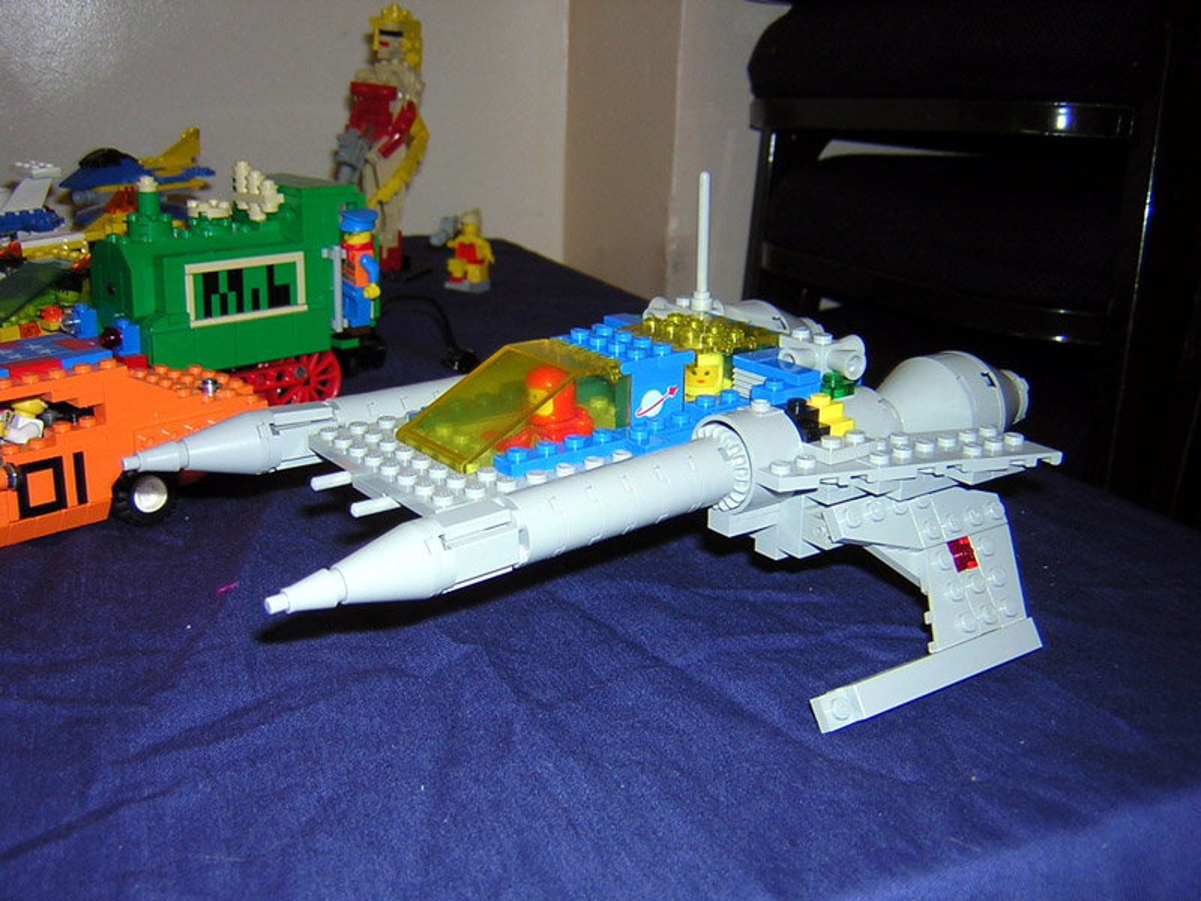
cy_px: 450
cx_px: 600
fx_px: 1249
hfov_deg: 51.4
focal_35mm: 36
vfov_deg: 39.7
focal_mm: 4.7
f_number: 2.6
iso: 100
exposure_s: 1/60.1
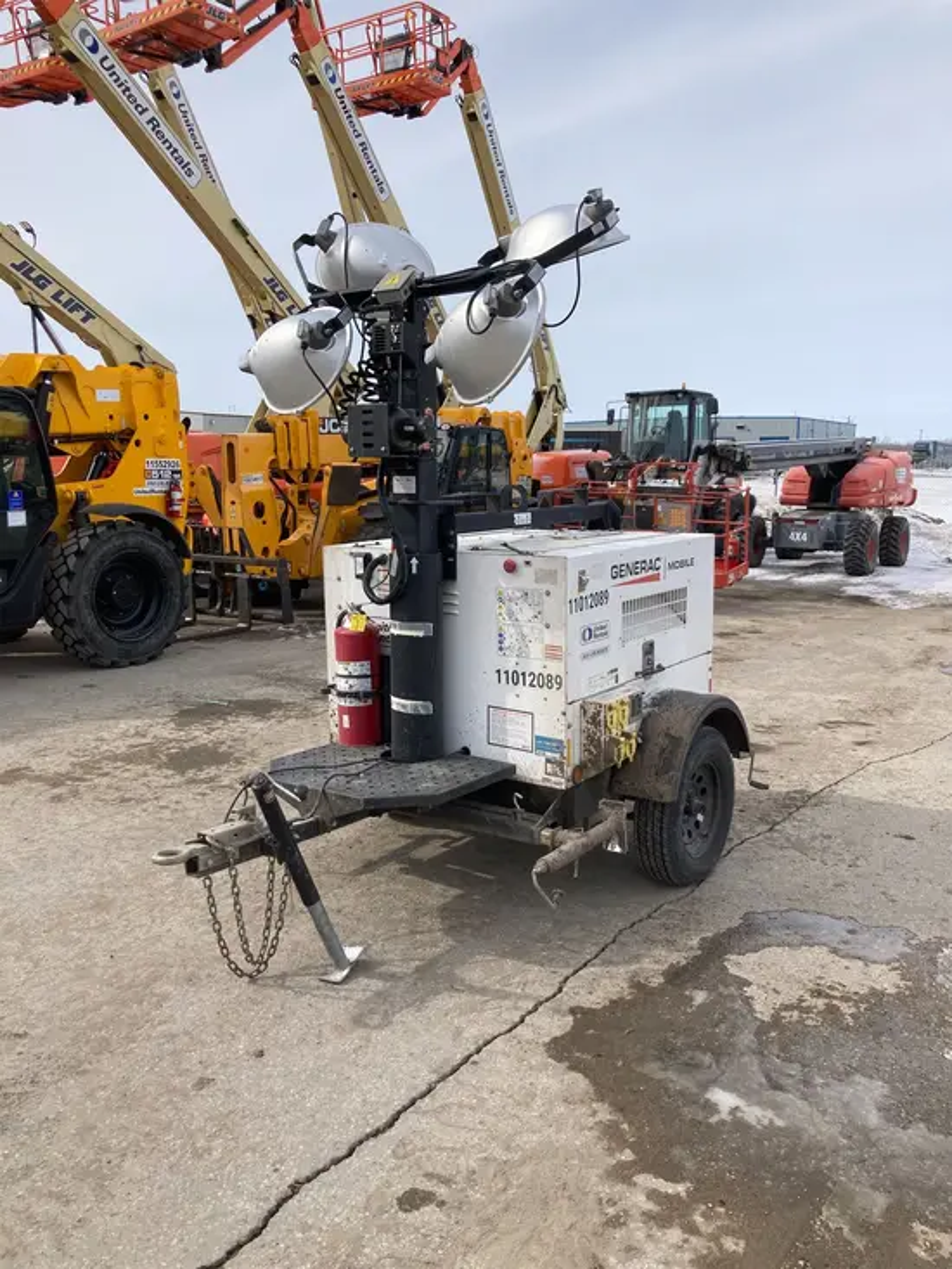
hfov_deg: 49.8
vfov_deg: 63.4
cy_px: 634
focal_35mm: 28
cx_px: 476
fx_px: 1026
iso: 25
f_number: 1.8
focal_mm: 3.99
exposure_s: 1/3690
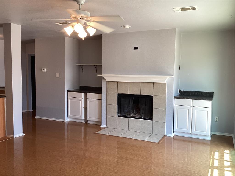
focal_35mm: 31
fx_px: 210
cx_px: 118
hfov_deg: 58.4
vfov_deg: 45.4
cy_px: 88
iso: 64
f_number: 2.4
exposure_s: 1/60
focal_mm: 3.3
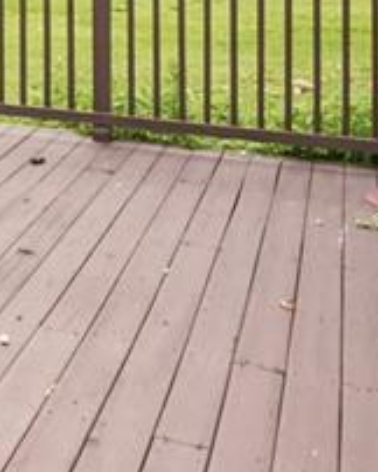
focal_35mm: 76
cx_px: -371
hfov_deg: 15.9
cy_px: -107
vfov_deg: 22.8
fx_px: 1061
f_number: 8
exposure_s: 1/1000
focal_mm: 16
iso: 400
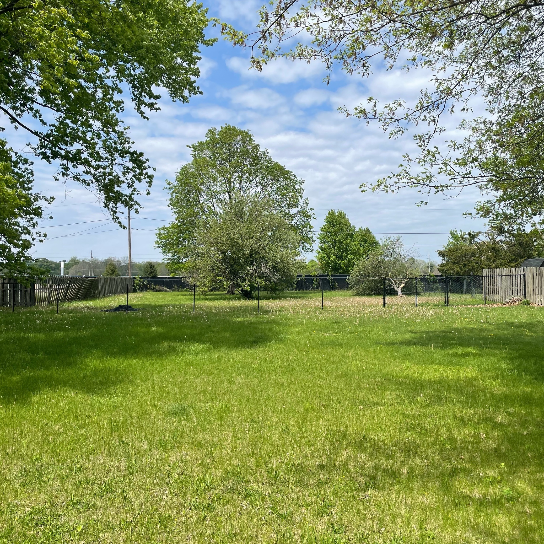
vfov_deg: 52.5
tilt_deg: +2.1
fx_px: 551
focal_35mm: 31
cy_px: 274
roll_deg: -0.5
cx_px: 290
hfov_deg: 52.5
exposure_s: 1/3731
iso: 32
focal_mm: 4.2
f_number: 1.6
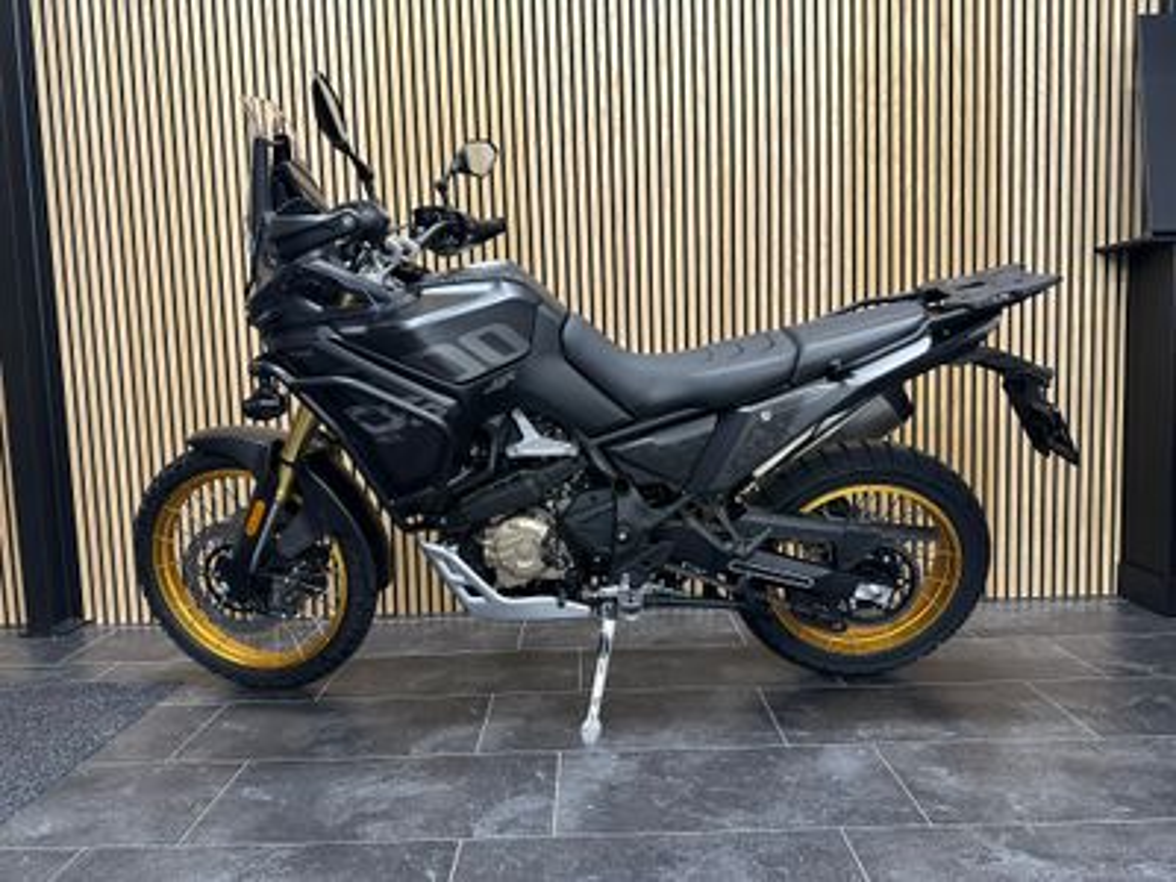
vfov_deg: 56.8
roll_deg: +1.6
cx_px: 588
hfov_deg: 71.6
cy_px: 441
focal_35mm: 24
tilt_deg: -4.8
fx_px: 815
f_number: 1.78
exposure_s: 1/50
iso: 160
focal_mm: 6.86
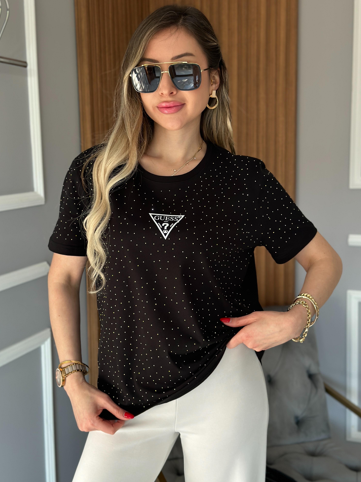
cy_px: 240
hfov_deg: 29.7
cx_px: 180
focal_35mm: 49
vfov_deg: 38.9
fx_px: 681
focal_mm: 6.86
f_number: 1.78
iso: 125
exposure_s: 1/71
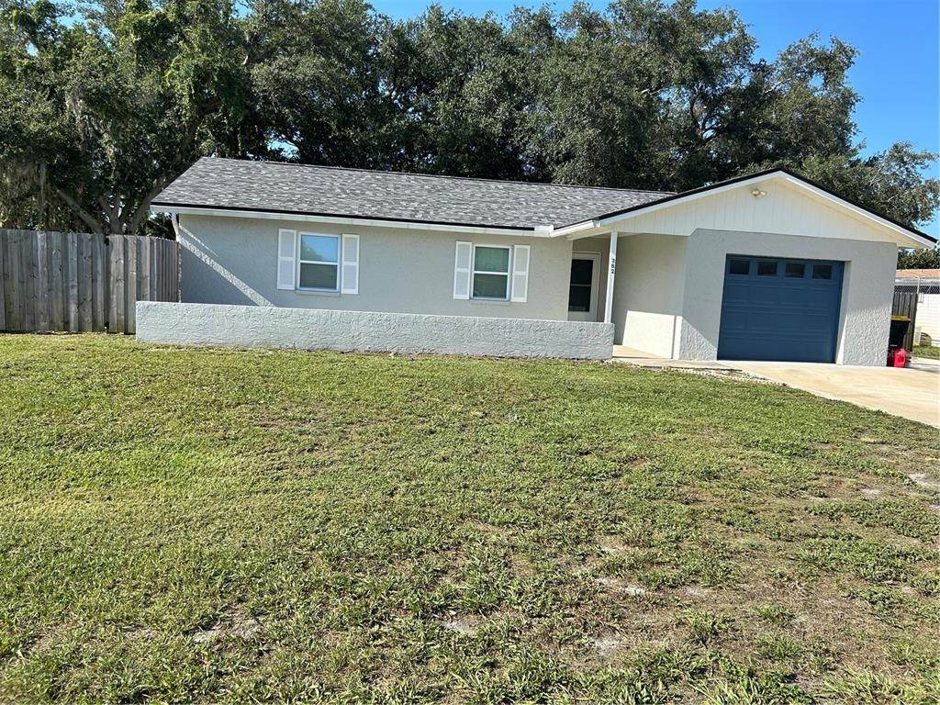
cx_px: 470
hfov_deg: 67.3
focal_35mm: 26
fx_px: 706
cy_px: 352
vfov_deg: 53.1
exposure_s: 1/2457
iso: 50
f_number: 1.5
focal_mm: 5.7
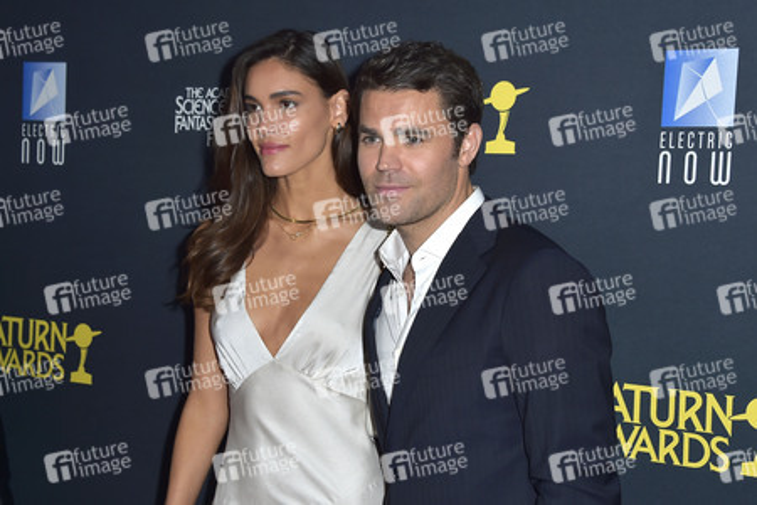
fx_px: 1220
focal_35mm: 58
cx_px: 378
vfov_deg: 23.4
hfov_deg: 34.5
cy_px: 252
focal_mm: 58
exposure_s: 1/250
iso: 250
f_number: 6.3
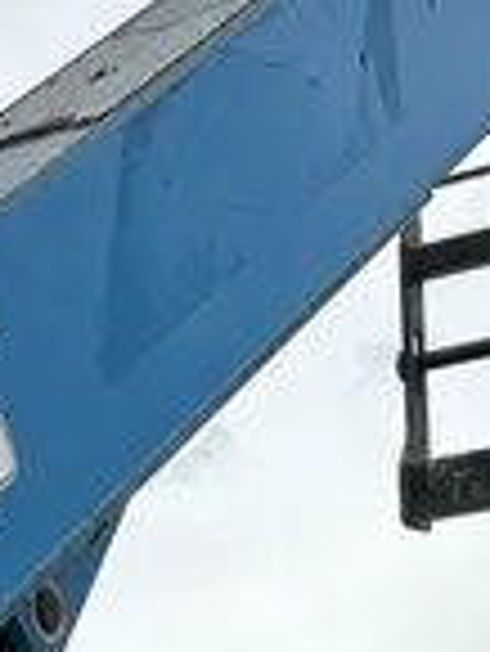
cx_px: -117
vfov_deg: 12.7
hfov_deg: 11.1
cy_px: 1396
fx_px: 2469
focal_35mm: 131
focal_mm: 5.7
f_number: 1.5
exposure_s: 1/5587
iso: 50
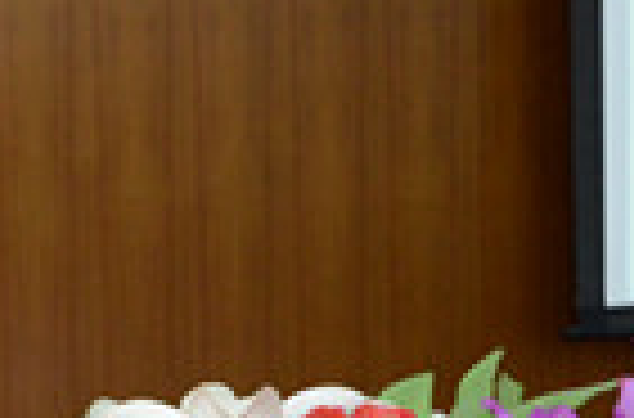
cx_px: -405
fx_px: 2615
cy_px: 306
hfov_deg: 12.9
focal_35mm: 149
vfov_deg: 9.1
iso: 2000
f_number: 6.3
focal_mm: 28
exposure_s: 1/80
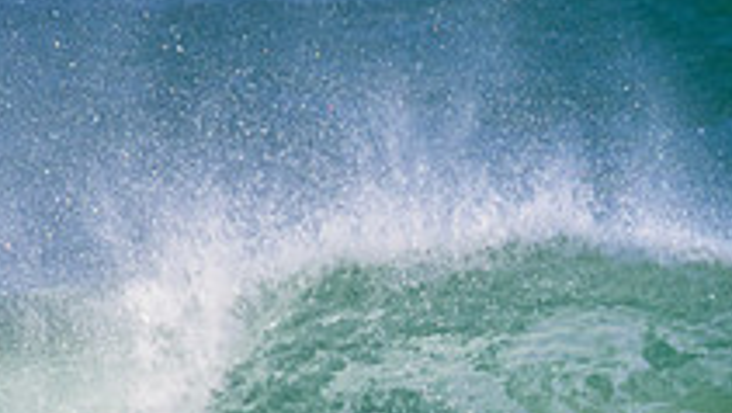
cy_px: 498
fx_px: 44787
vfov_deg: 0.5
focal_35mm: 2306
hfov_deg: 0.9
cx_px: 711
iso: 2000
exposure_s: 1/2000
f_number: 11
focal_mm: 800
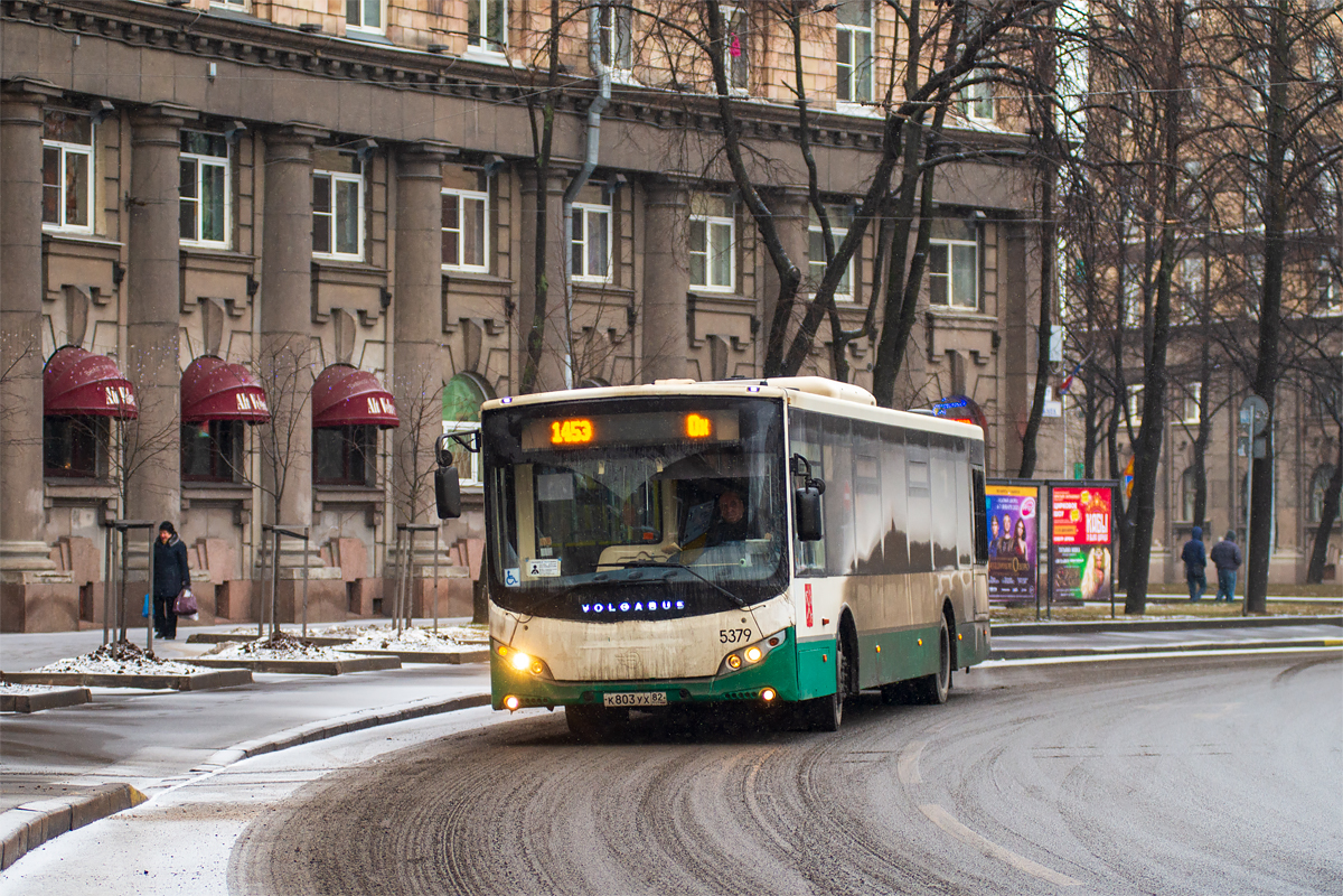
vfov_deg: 17.1
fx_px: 2984
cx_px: 672
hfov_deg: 25.4
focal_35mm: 80
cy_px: 448
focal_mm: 80
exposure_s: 1/320
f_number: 2.8
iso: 400
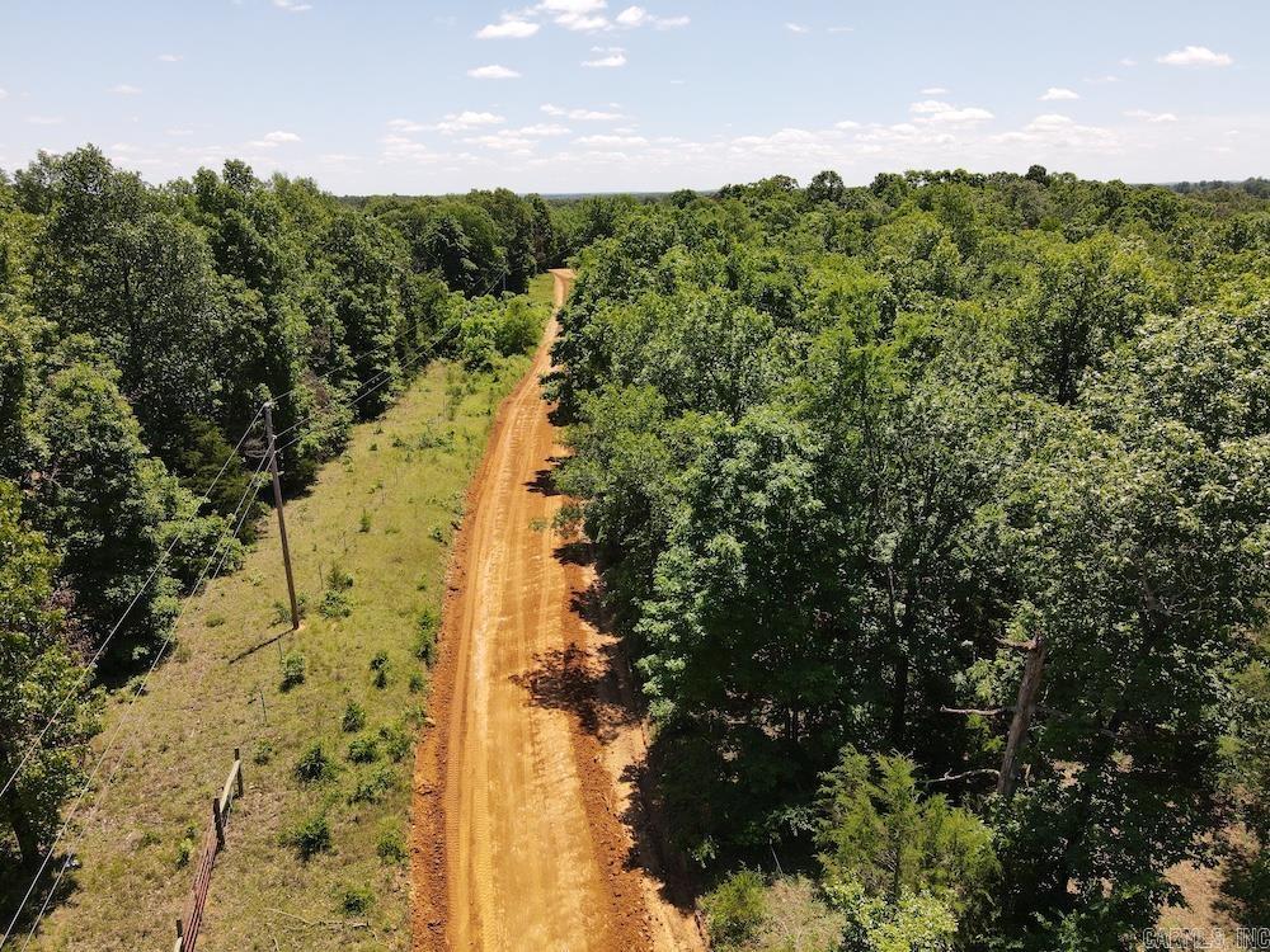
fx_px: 881
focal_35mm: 24
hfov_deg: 71.6
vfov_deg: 56.8
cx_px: 635
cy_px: 476
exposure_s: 1/30
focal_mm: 4.5
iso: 100
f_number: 2.8
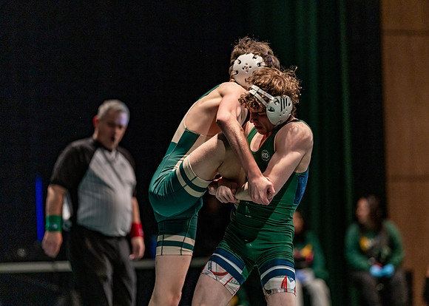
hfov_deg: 14.2
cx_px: 214
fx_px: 1723
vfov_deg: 10.2
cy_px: 153
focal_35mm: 141
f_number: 1.8
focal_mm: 135
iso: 2000
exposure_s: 1/800
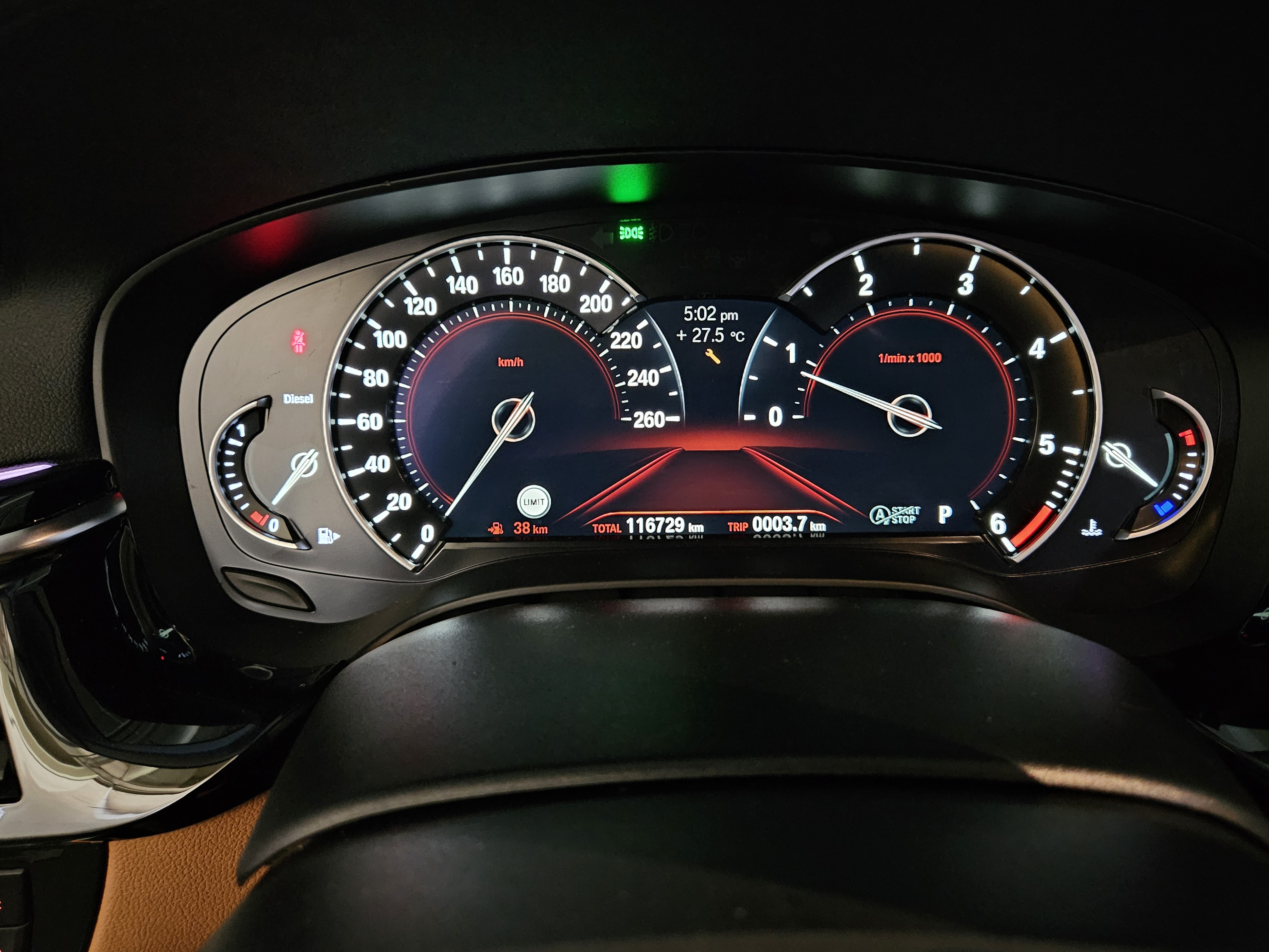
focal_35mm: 25
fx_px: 916
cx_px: 686
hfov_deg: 69.3
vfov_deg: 54.8
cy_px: 440
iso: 1600
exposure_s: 1/24
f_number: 1.8
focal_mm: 5.4
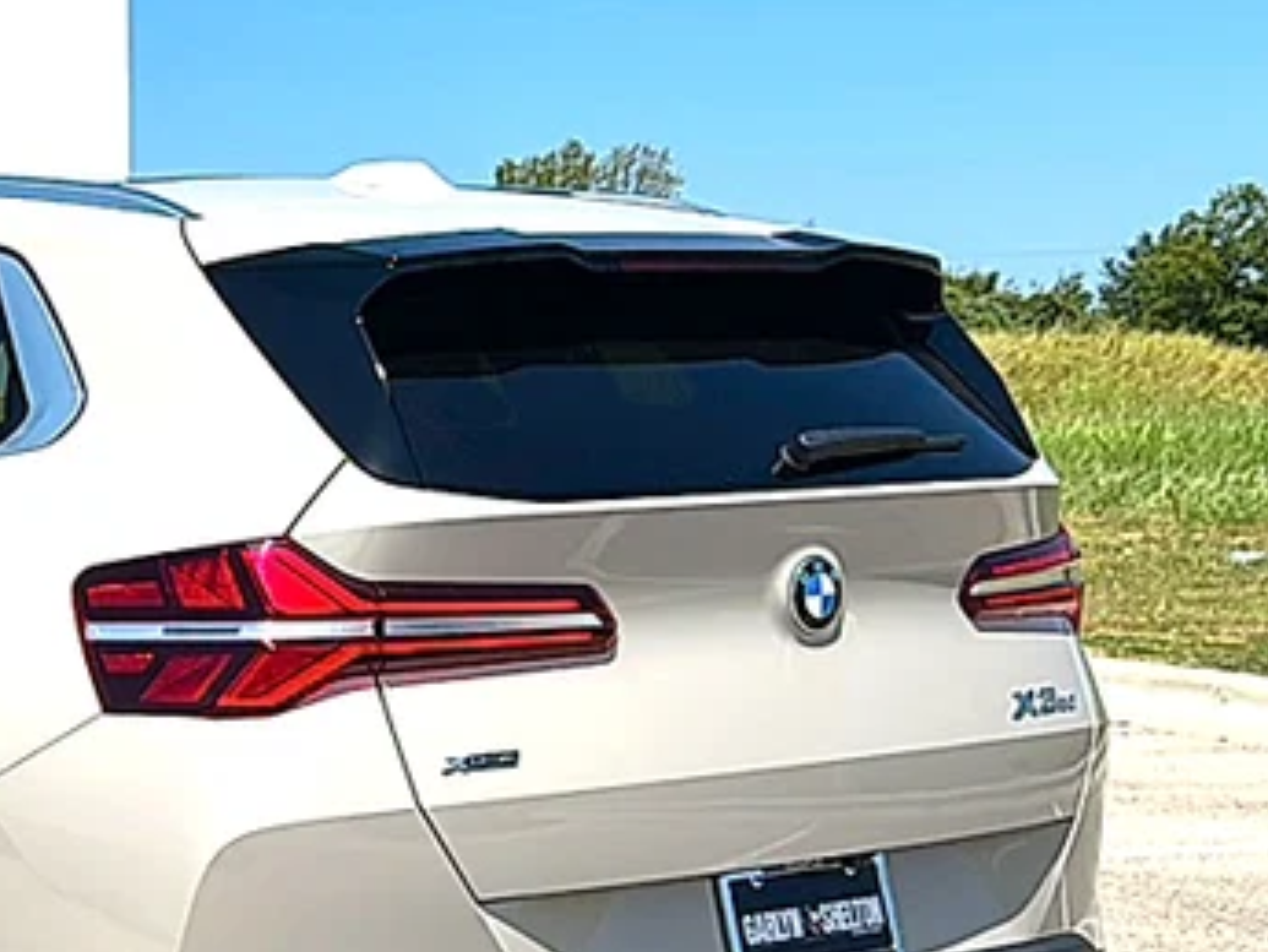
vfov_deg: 19.0
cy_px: 722
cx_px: -15
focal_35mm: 77
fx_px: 2822
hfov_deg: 24.1
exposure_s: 1/7143
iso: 80
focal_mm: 6.86
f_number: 1.78
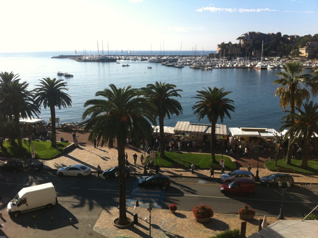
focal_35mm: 35
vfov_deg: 40.6
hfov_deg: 52.7
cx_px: 159
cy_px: 119
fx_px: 321
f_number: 2.8
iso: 80
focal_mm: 3.85
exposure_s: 1/1312
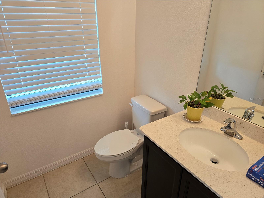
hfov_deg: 73.9
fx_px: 175
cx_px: 132
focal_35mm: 23
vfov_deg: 58.9
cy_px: 99
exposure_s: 1/120
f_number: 1.7
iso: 160
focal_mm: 6.3
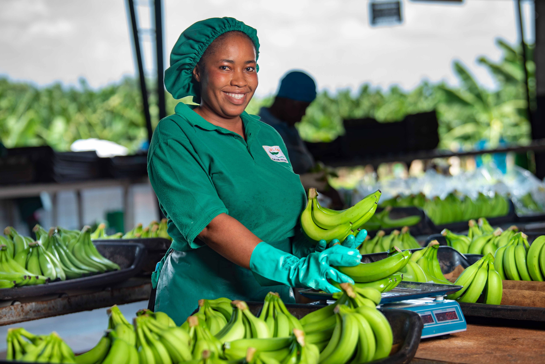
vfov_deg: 14.0
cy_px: 182
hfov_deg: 20.8
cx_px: 272
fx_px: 1484
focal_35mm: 98
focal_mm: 98
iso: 100
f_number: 4
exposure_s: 1/200
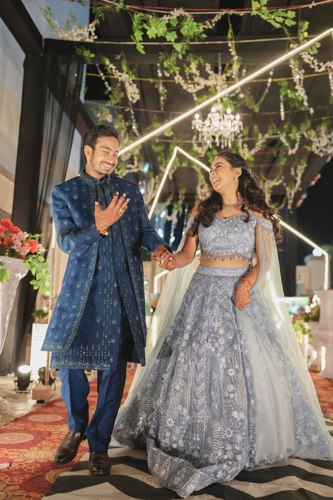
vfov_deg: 54.4
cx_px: 166
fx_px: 486
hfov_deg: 37.9
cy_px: 250
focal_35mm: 35
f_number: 2
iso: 320
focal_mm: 35
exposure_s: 1/125
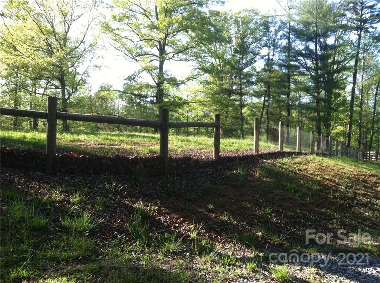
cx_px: 190
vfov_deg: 40.6
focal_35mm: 35
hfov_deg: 52.7
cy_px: 142
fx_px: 383
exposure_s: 1/197
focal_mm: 3.85
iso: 80
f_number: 2.8
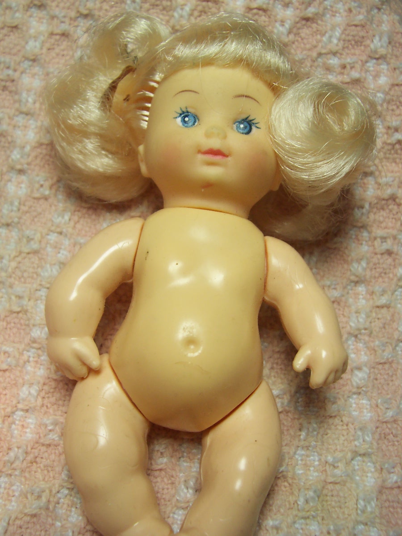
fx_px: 573
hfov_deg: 38.7
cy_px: 268
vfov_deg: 50.1
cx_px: 201
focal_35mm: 37
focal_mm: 5.6
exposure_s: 1/90
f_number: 2.8
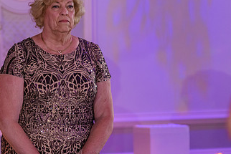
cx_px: 55
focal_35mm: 324
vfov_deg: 4.2
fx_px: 2080
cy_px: 66
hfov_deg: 6.4
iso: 1600
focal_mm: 180
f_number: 3.2
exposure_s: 1/125
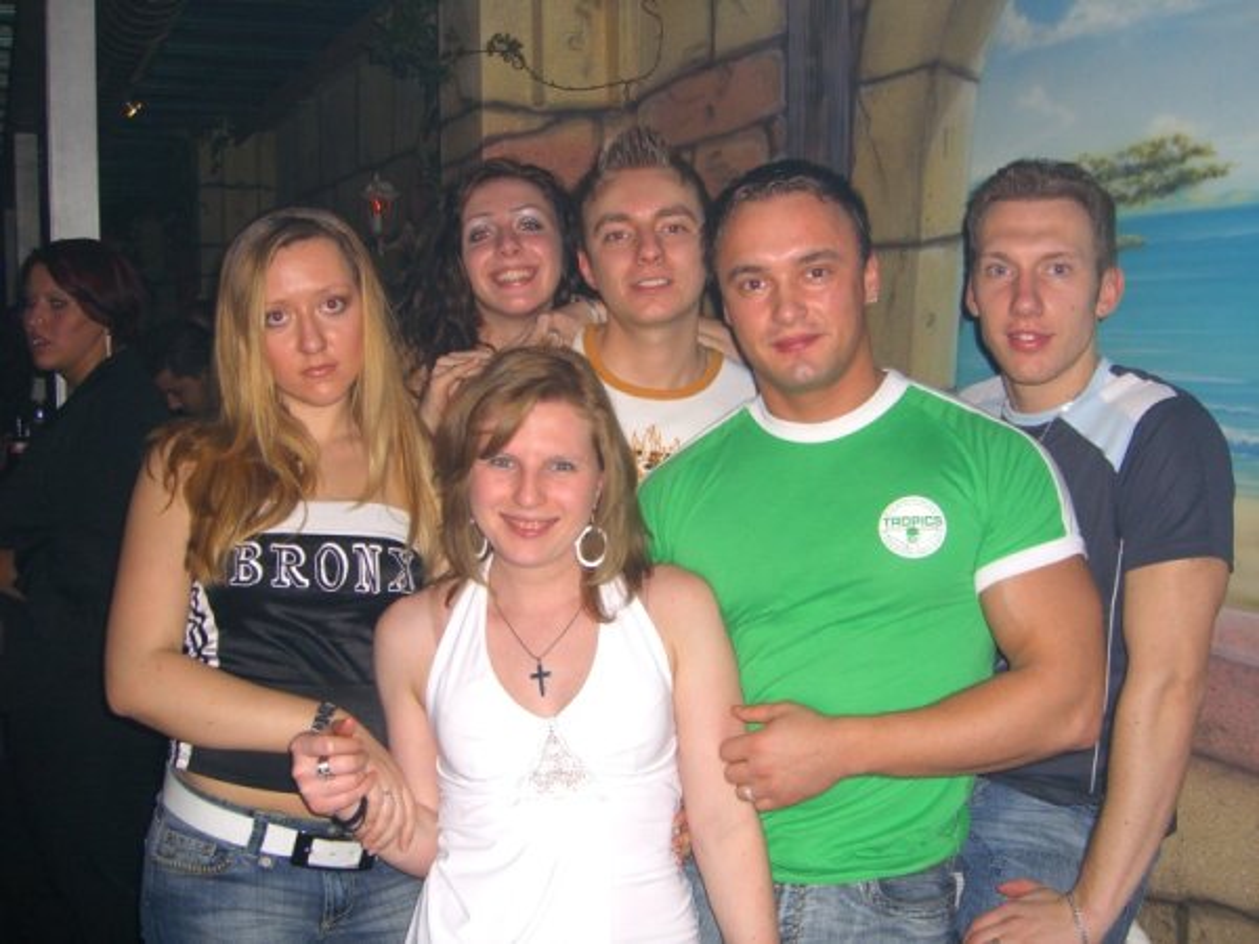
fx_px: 1382
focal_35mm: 38
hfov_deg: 49.0
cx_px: 630
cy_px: 472
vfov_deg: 37.7
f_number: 2.8
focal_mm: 7.9
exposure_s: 1/60
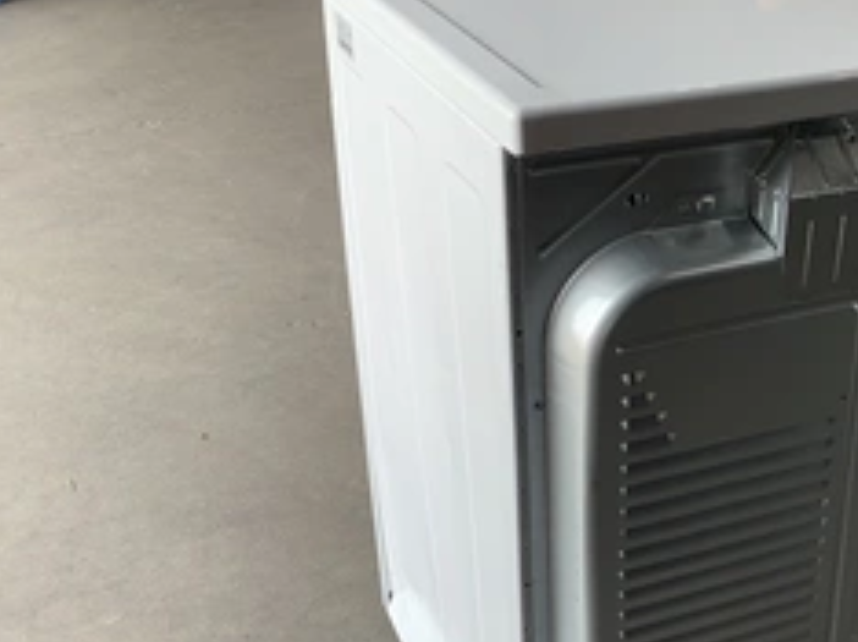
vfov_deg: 27.3
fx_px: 1312
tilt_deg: -29.6
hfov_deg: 35.5
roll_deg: -0.8
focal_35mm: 53
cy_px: 415
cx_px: 631
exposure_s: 1/120
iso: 25
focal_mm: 3.3
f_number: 2.4
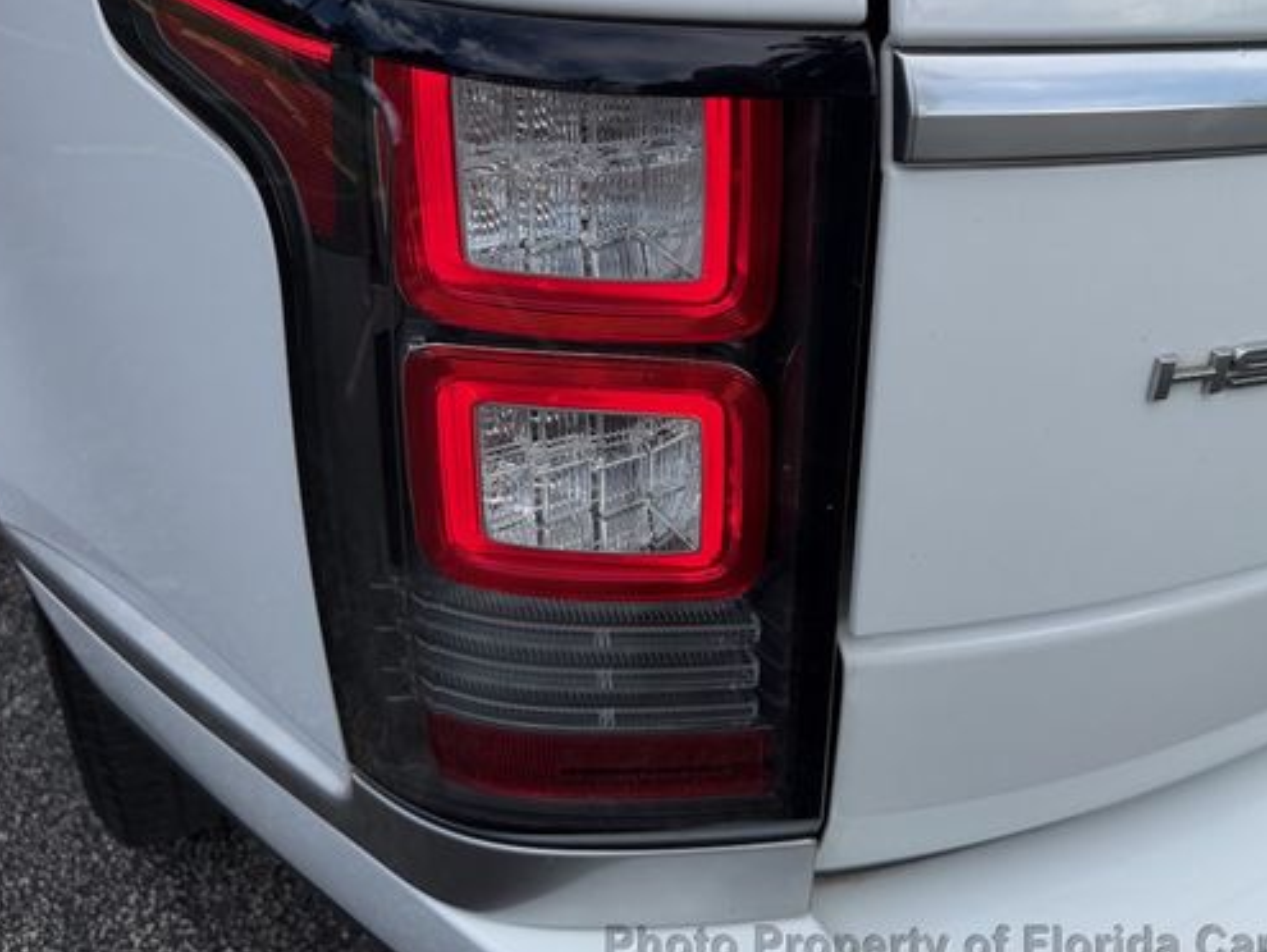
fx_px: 1135
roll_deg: -2.8
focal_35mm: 31
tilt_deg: -26.7
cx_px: 783
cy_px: 386
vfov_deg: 45.3
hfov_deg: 57.7
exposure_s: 1/1812
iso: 80
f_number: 1.78
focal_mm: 6.76
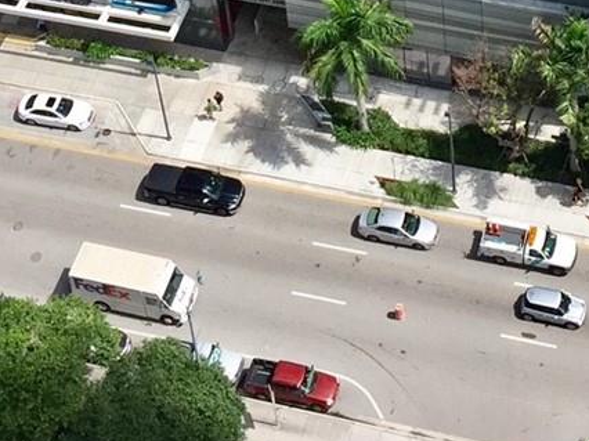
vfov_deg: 12.4
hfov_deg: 17.9
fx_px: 1854
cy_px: -348
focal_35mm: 109
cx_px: 463
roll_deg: +2.1
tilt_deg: -36.7
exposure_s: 1/1364
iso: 32
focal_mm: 4.15
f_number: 2.2
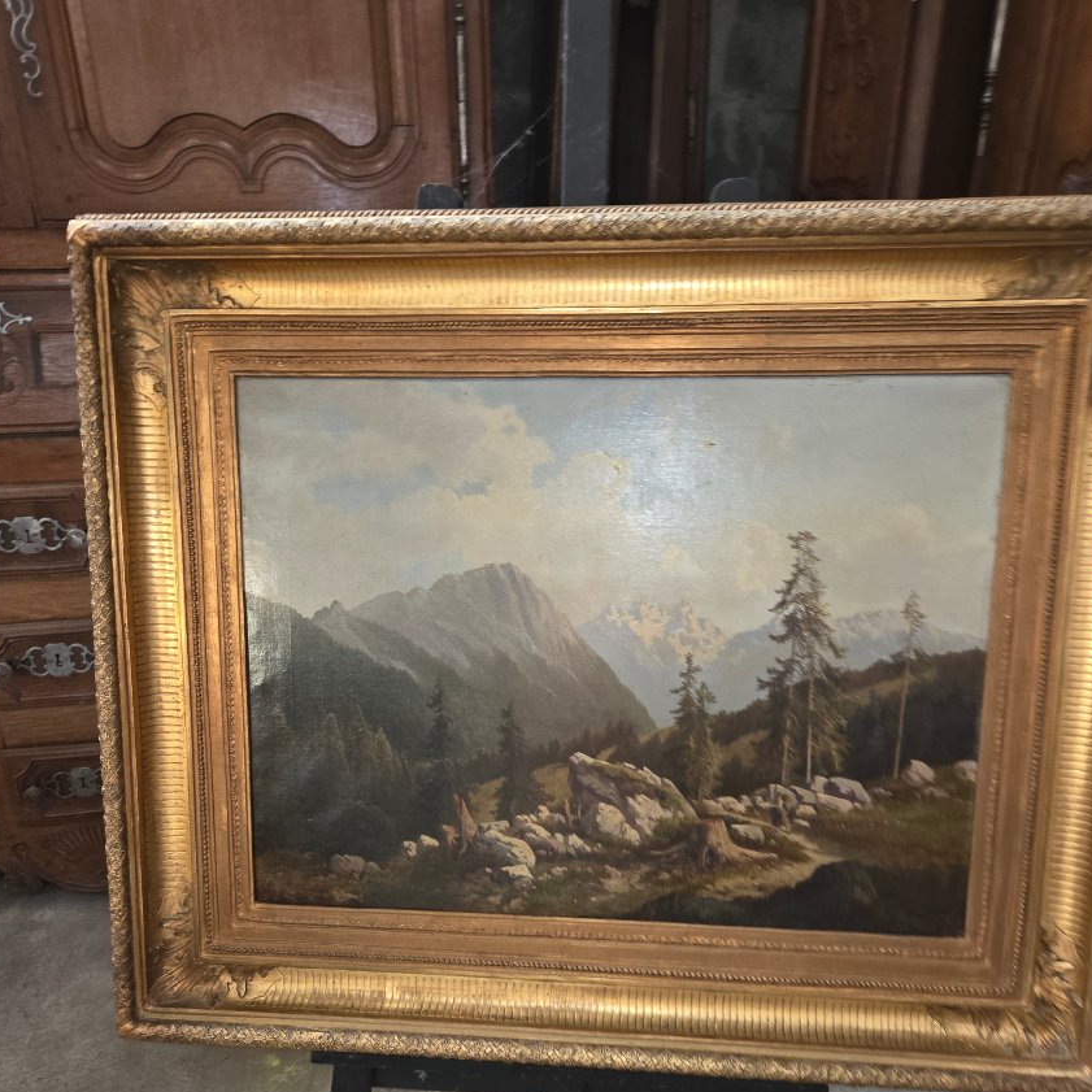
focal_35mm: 29
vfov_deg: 54.9
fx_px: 1035
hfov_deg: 55.6
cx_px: 549
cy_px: 696
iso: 2000
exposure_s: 1/15
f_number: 1.8
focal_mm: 5.4
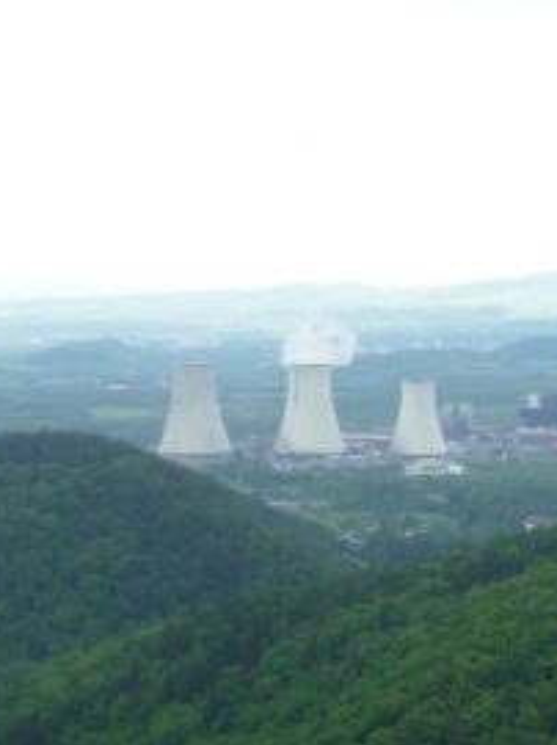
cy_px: 571
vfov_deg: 20.7
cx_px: 449
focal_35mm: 94
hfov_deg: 15.6
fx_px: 2020
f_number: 2.8
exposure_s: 1/400
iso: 80
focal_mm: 5.5
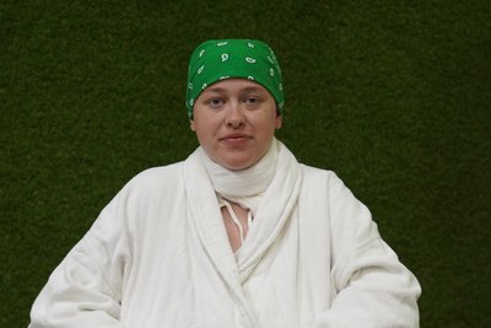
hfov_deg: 24.6
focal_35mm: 82
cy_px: 164
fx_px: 1126
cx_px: 246
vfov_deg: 16.6
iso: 2500
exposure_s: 1/160
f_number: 4
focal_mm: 55
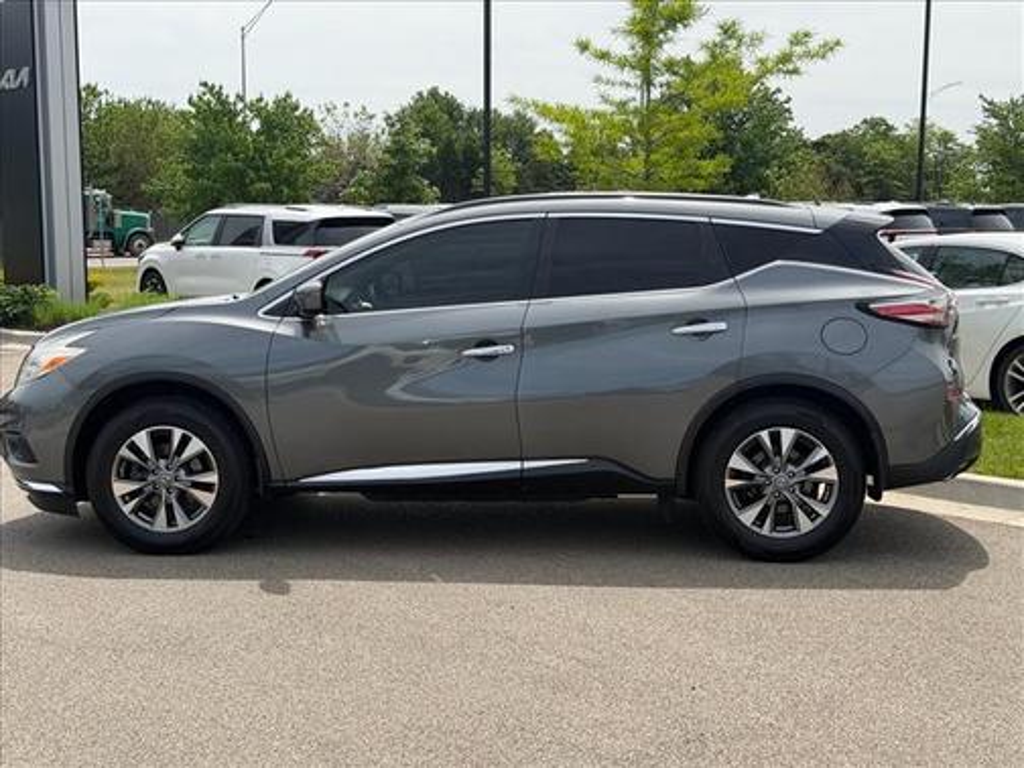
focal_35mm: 48
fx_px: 1420
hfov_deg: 39.7
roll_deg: +0.3
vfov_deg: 30.3
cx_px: 512
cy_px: 384
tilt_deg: -7.9
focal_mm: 6.76
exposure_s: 1/4098
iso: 80
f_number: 1.78
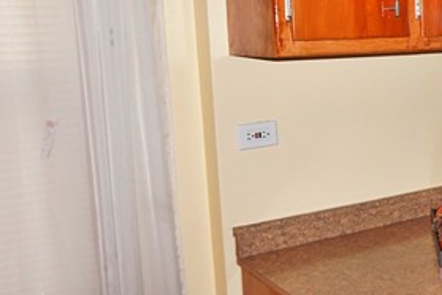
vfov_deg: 24.5
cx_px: 472
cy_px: 110
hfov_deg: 32.4
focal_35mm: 55
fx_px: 675
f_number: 3.5
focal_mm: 16
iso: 800
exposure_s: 1/100
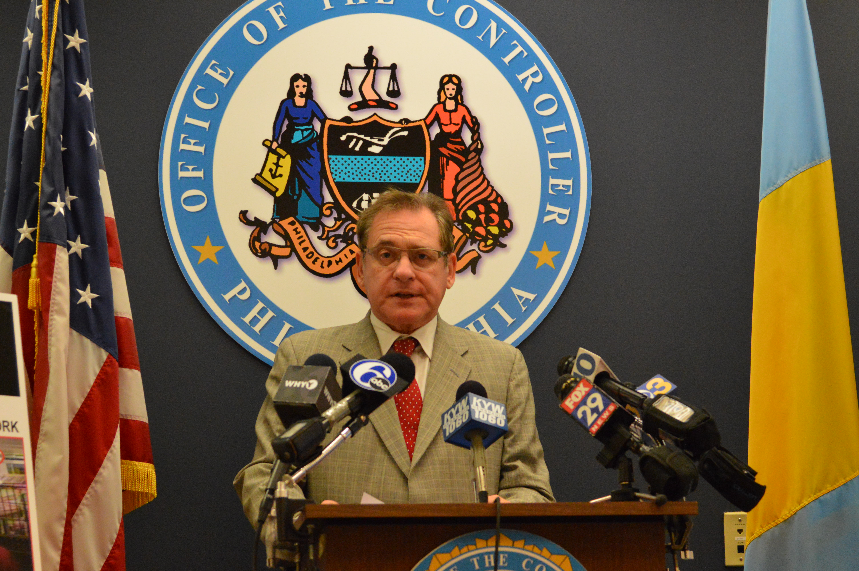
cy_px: 286
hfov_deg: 26.0
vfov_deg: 17.5
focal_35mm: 78
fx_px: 1859
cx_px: 430
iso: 3200
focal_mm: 52
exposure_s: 1/250
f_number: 4
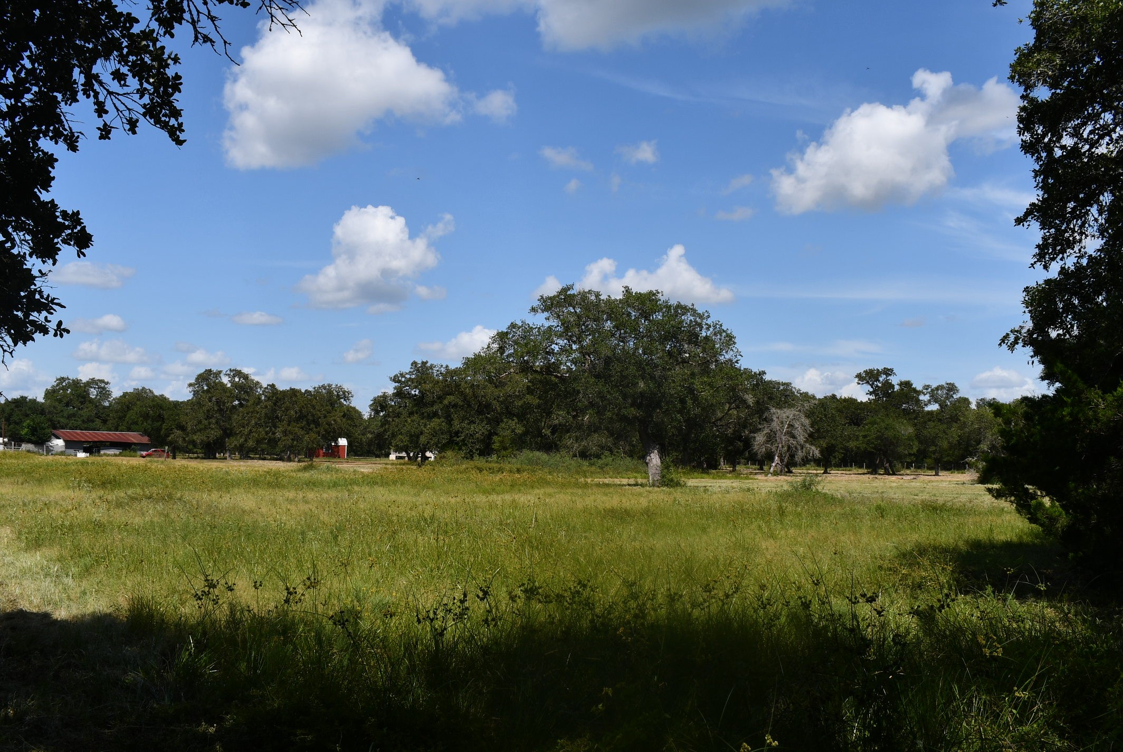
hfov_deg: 53.1
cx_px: 562
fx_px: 1124
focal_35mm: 36
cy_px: 376
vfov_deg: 37.0
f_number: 10
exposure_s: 1/400
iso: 100
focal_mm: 18
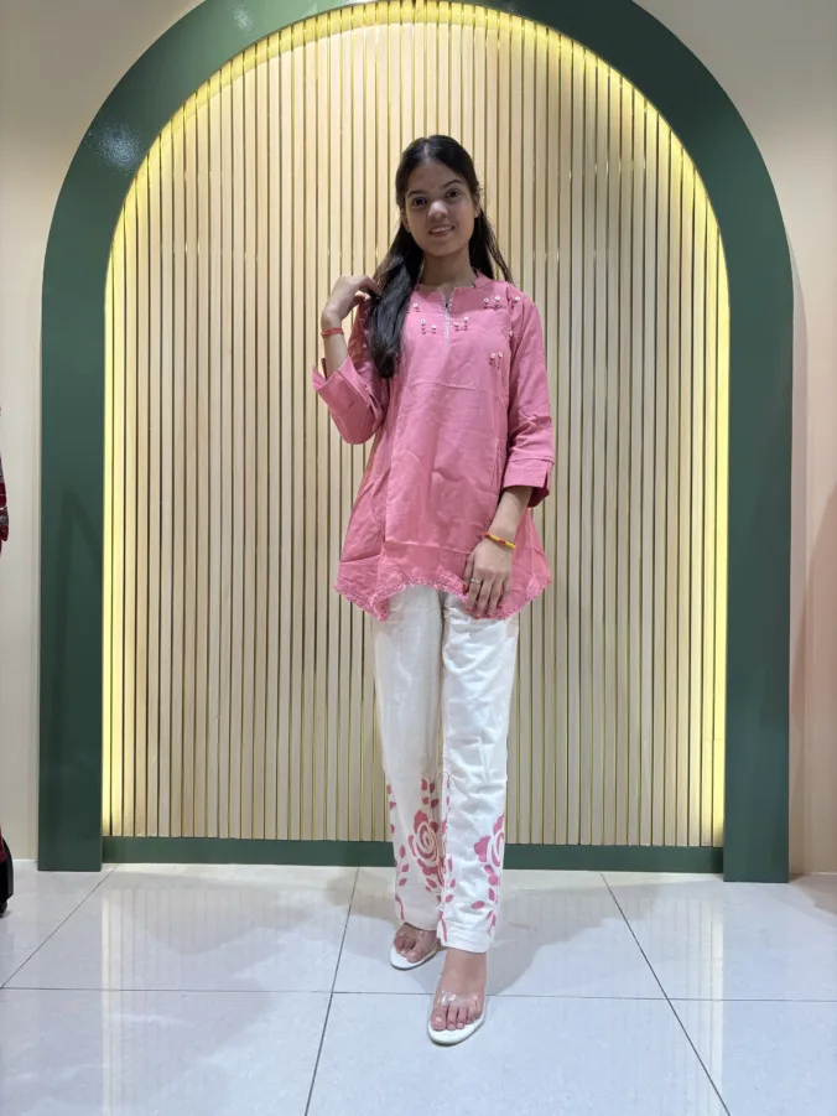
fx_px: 838
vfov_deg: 67.3
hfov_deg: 53.1
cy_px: 558
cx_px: 418
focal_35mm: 26
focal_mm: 5.96
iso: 64
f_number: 1.6
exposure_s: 1/206
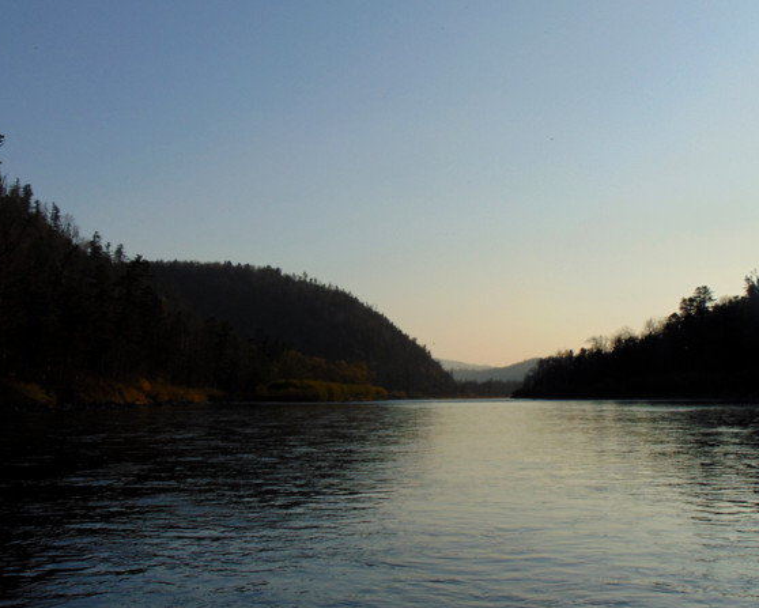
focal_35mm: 47
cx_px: 414
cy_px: 283
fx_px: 1056
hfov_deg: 39.5
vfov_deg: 32.1
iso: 80
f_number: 8.7
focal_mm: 7.6
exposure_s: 1/320
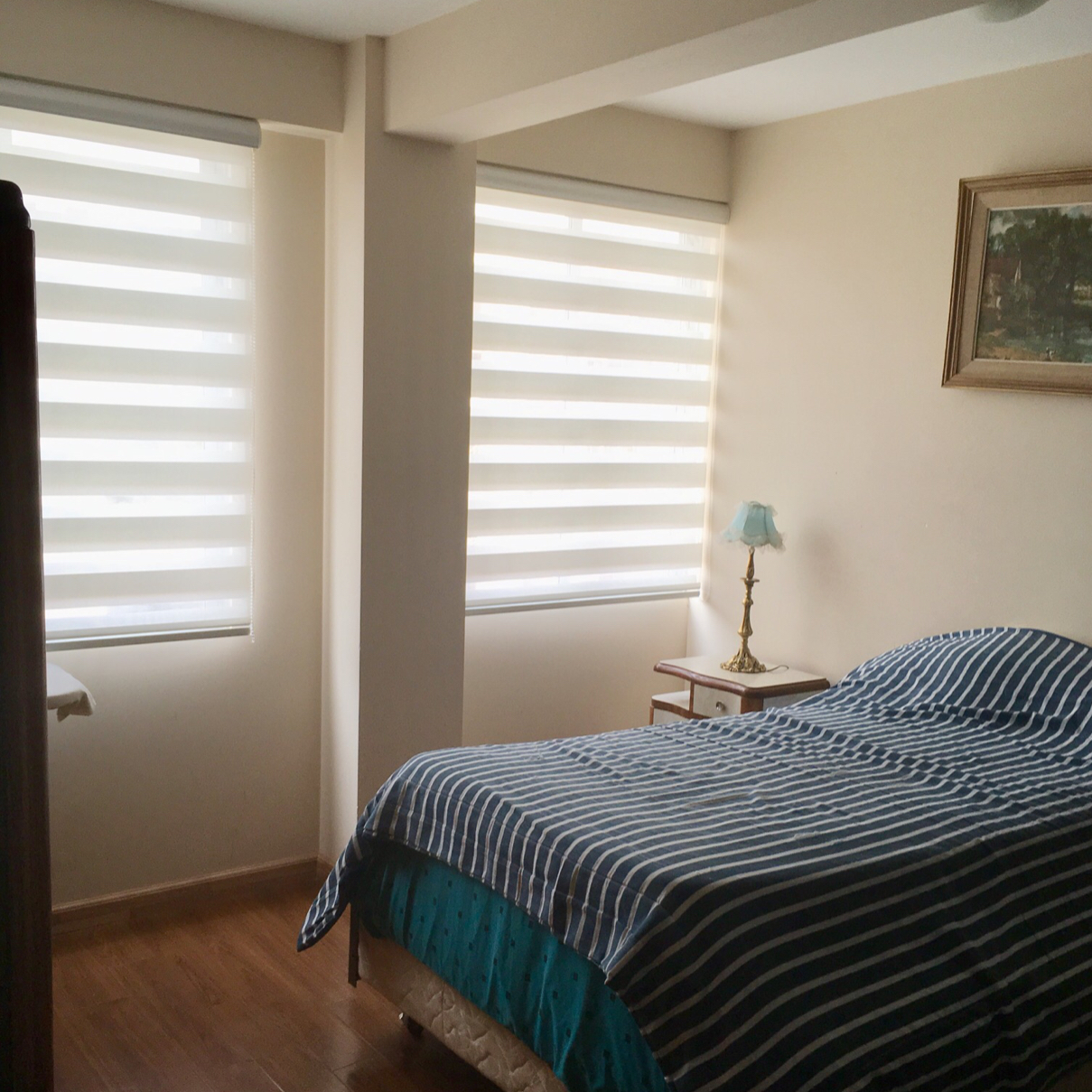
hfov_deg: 47.2
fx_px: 1249
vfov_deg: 47.2
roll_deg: -2.4
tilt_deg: -8.7
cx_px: 558
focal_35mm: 35
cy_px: 572
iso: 25
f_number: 2.2
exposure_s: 1/100
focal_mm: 4.15
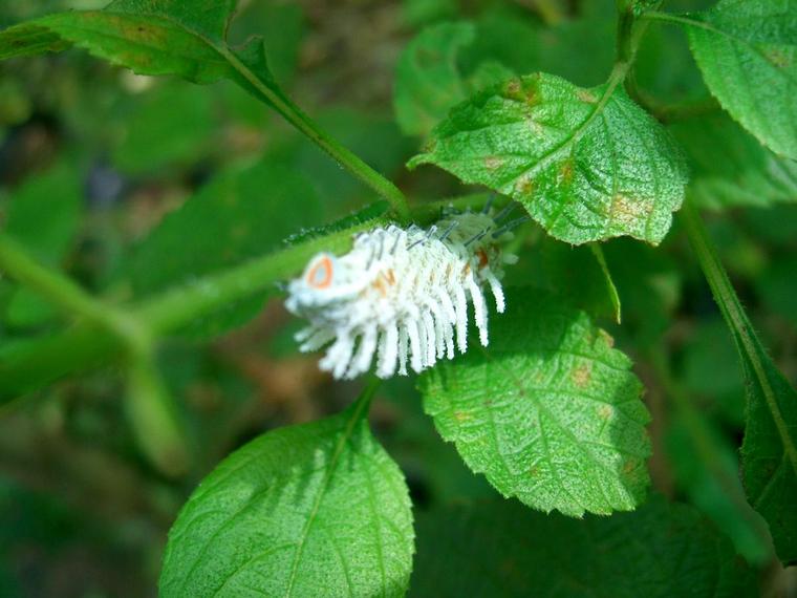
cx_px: 398
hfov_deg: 47.9
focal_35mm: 39
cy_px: 299
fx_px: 898
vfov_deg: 36.8
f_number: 2.8
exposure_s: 1/320
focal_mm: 8
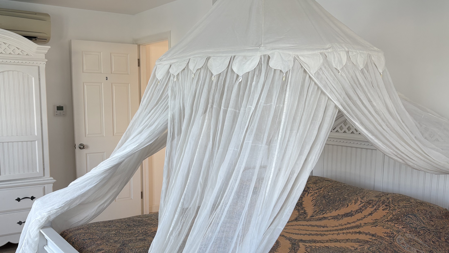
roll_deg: +0.8
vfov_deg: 31.8
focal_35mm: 37
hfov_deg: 54.0
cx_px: 217
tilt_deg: -8.5
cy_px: 164
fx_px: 441
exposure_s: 1/122
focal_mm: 5.96
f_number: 1.6
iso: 50
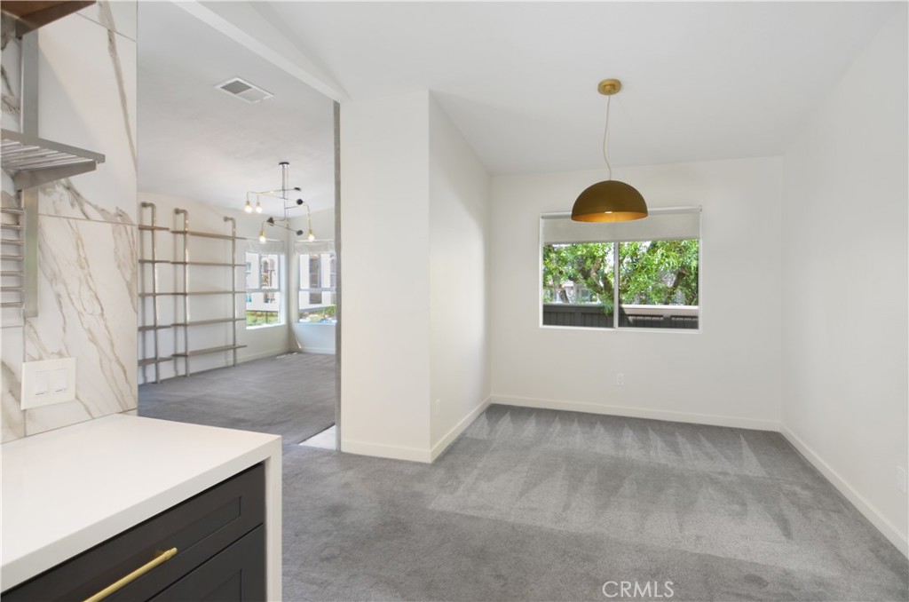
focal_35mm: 16
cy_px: 301
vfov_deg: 71.8
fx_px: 416
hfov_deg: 95.1
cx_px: 454
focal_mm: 11
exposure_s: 1/13
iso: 100
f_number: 2.8
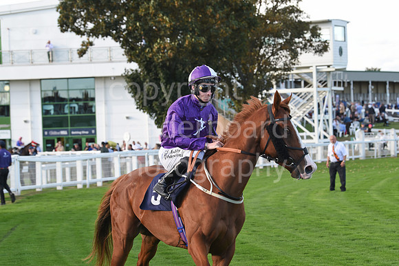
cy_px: 133
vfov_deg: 11.8
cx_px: 200
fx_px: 1286
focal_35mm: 116
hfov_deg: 17.6
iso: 400
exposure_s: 1/400
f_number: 6.3
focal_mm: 116
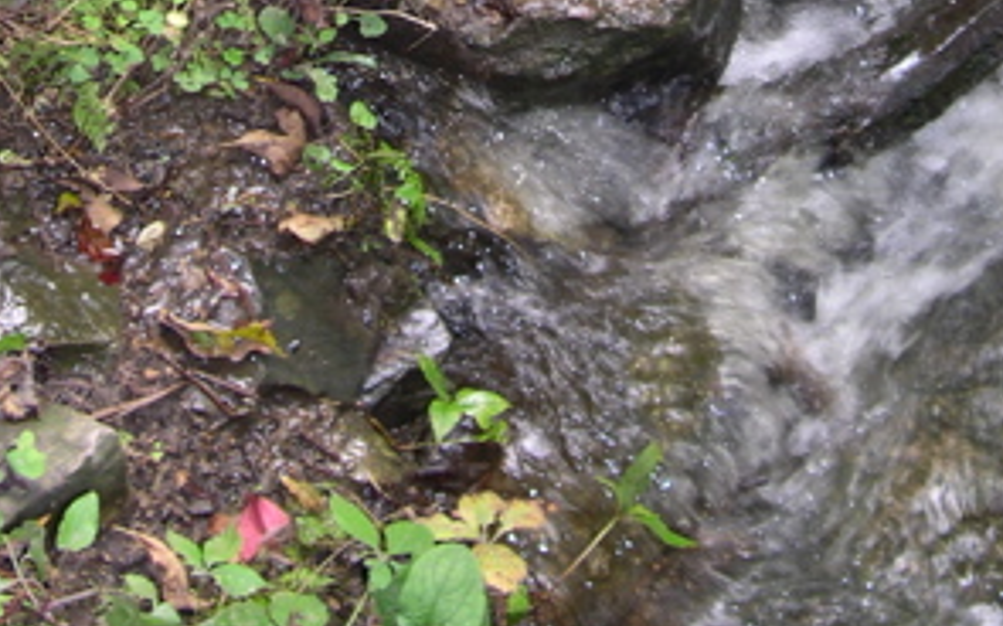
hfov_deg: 22.8
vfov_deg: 13.4
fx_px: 2486
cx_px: 493
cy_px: -344
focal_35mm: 91
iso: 100
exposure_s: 1/30
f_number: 2.8
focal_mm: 8
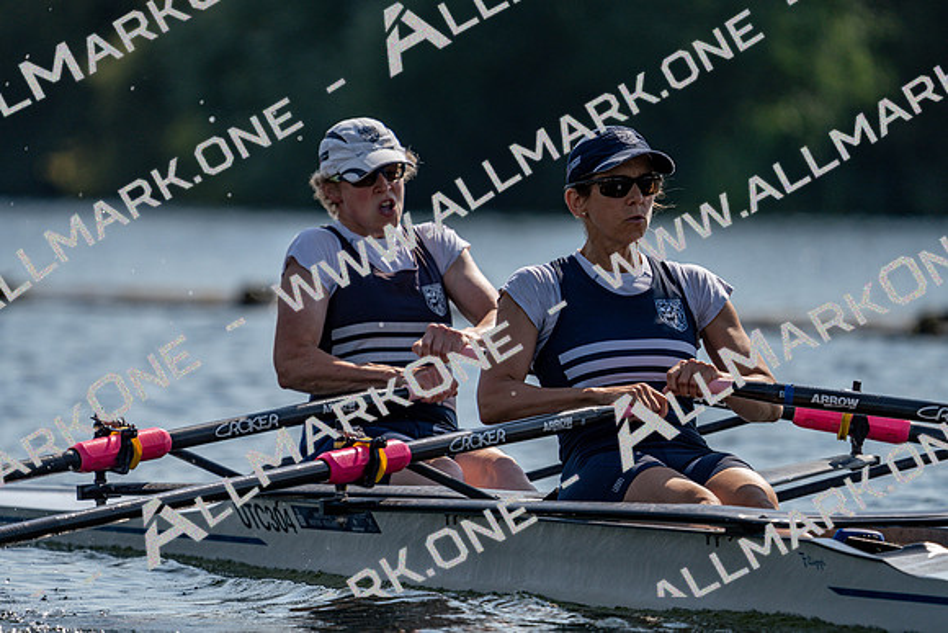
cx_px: 474
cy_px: 316
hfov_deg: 4.6
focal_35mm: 448
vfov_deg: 3.1
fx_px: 11800
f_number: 6.3
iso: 160
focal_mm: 448
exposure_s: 1/1600
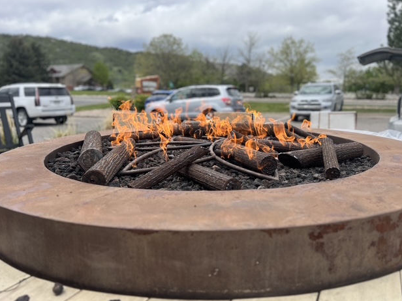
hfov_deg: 65.3
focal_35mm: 27
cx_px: 206
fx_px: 314
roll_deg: +0.0
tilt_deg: -9.8
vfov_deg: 51.3
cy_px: 147
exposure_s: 1/3165
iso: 50
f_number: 1.5
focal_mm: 5.7
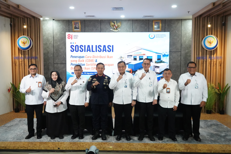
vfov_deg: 41.1
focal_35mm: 32
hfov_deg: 58.7
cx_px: 116
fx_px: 205
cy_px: 77
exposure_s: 1/200
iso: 12800
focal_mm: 32
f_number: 6.3
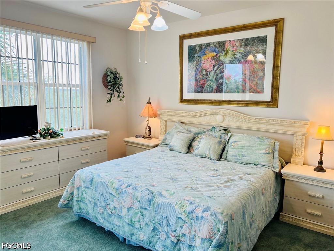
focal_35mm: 26
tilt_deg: -7.8
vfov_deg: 53.1
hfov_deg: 67.3
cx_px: 167
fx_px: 251
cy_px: 126
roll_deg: -0.6
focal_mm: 5.7
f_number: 1.5
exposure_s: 1/166
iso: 50
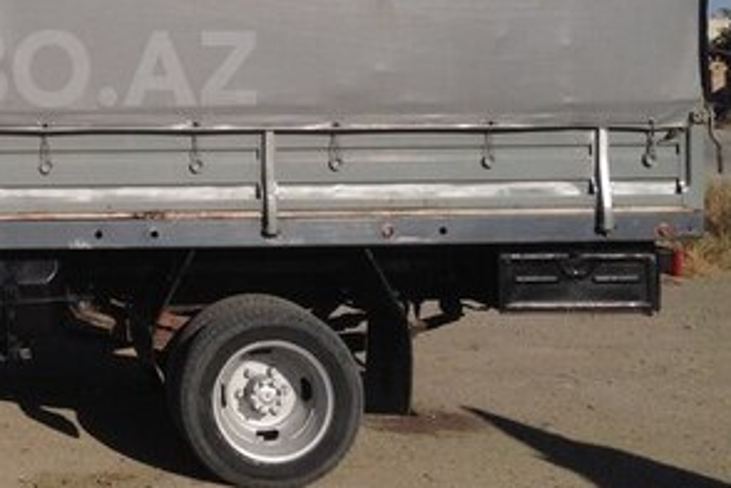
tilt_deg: -0.1
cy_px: 68
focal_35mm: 77
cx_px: 2
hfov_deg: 25.1
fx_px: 1563
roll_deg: -1.7
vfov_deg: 17.5
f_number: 2.4
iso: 50
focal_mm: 4.12
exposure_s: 1/3876
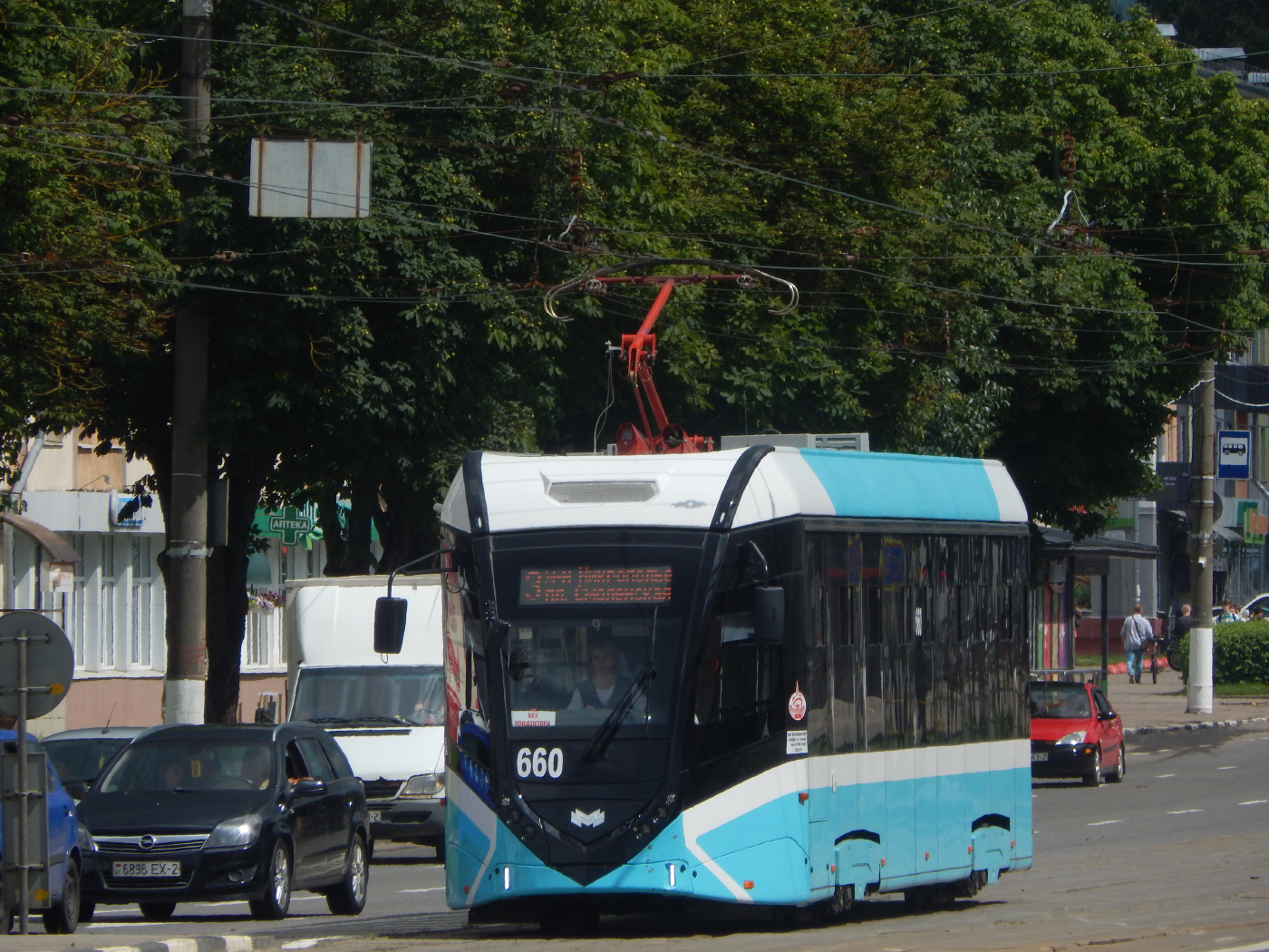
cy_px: 476
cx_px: 634
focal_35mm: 425
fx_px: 15580
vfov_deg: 3.5
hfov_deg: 4.7
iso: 125
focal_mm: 76.4
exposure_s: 1/1000
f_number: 5.7
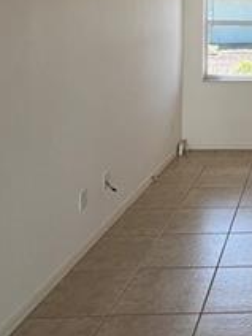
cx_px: 341
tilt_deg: +0.6
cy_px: 11
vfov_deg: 36.9
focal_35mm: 47
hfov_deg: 25.7
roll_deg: -0.1
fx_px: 456
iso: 50
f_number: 1.8
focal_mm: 1.57
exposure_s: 1/120
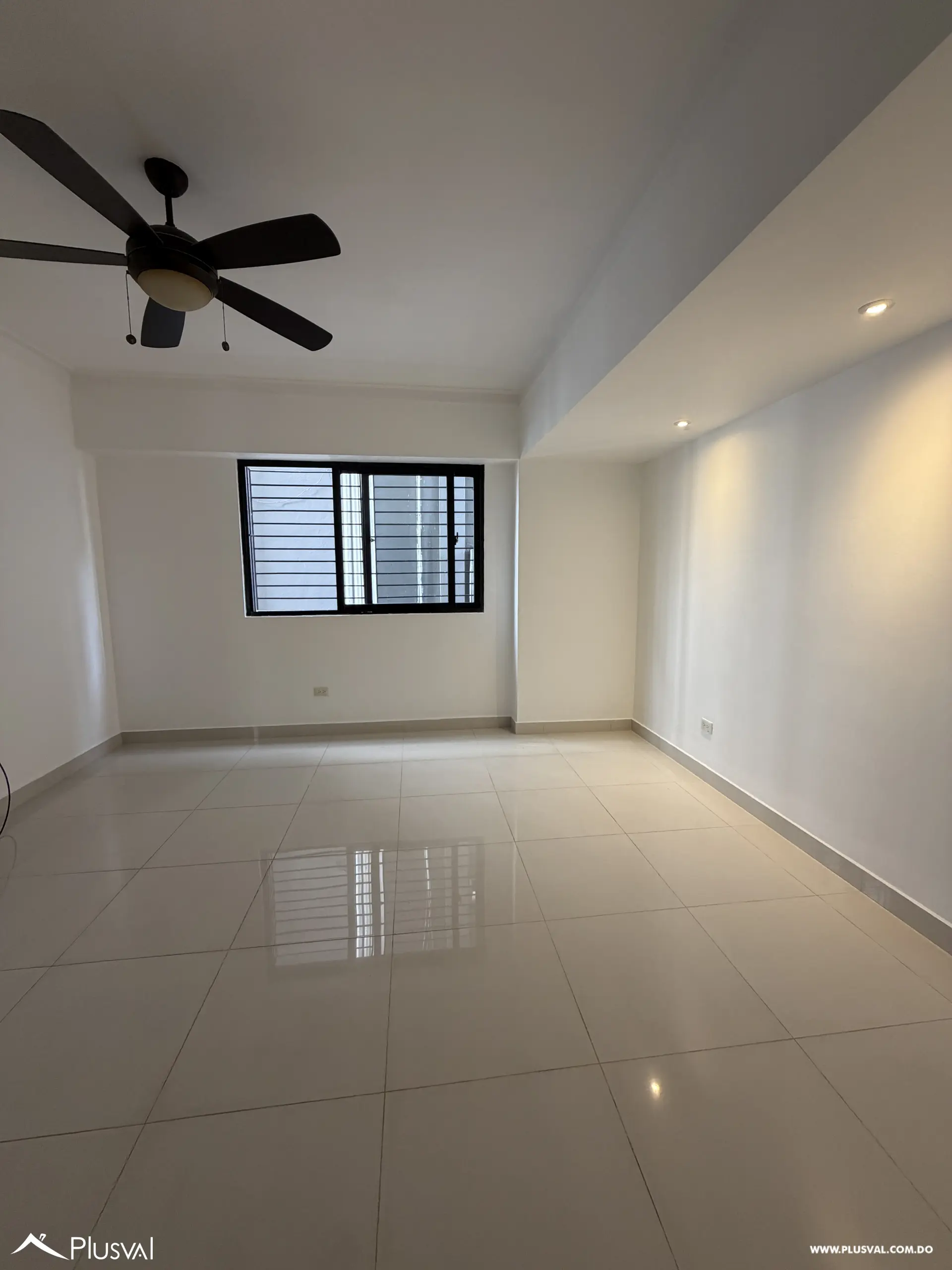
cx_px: 476
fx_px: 513
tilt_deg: -6.7
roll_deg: -0.4
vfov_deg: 102.1
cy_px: 635
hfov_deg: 85.7
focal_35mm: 14
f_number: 2.2
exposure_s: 1/120
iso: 320
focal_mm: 2.22
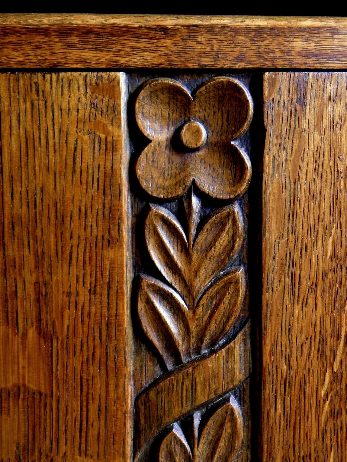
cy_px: 268
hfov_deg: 24.8
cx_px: 204
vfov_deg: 32.6
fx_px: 788
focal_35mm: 59
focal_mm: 9.1
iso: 200
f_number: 4
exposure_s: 1/13
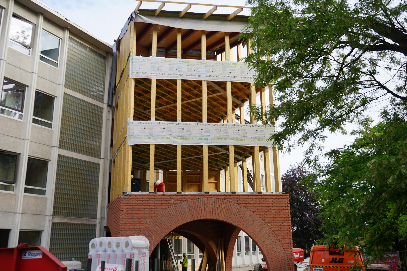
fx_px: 373
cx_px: 204
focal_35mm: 33
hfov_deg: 57.2
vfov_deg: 40.0
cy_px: 136
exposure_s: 1/80
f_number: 7.1
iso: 100
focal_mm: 33
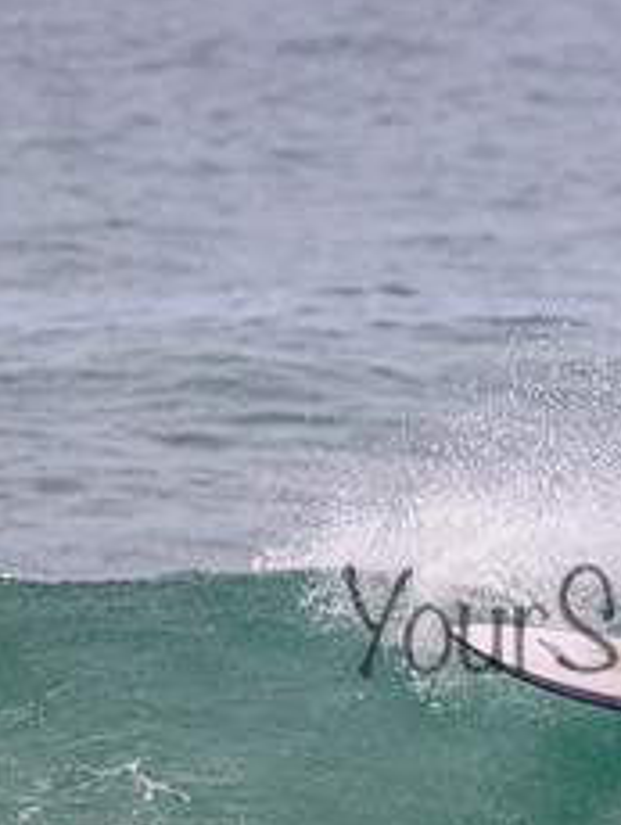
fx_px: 46247
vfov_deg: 1.0
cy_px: 590
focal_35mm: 1937
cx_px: 714
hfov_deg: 0.8
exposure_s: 1/2000
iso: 1600
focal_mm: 800
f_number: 11
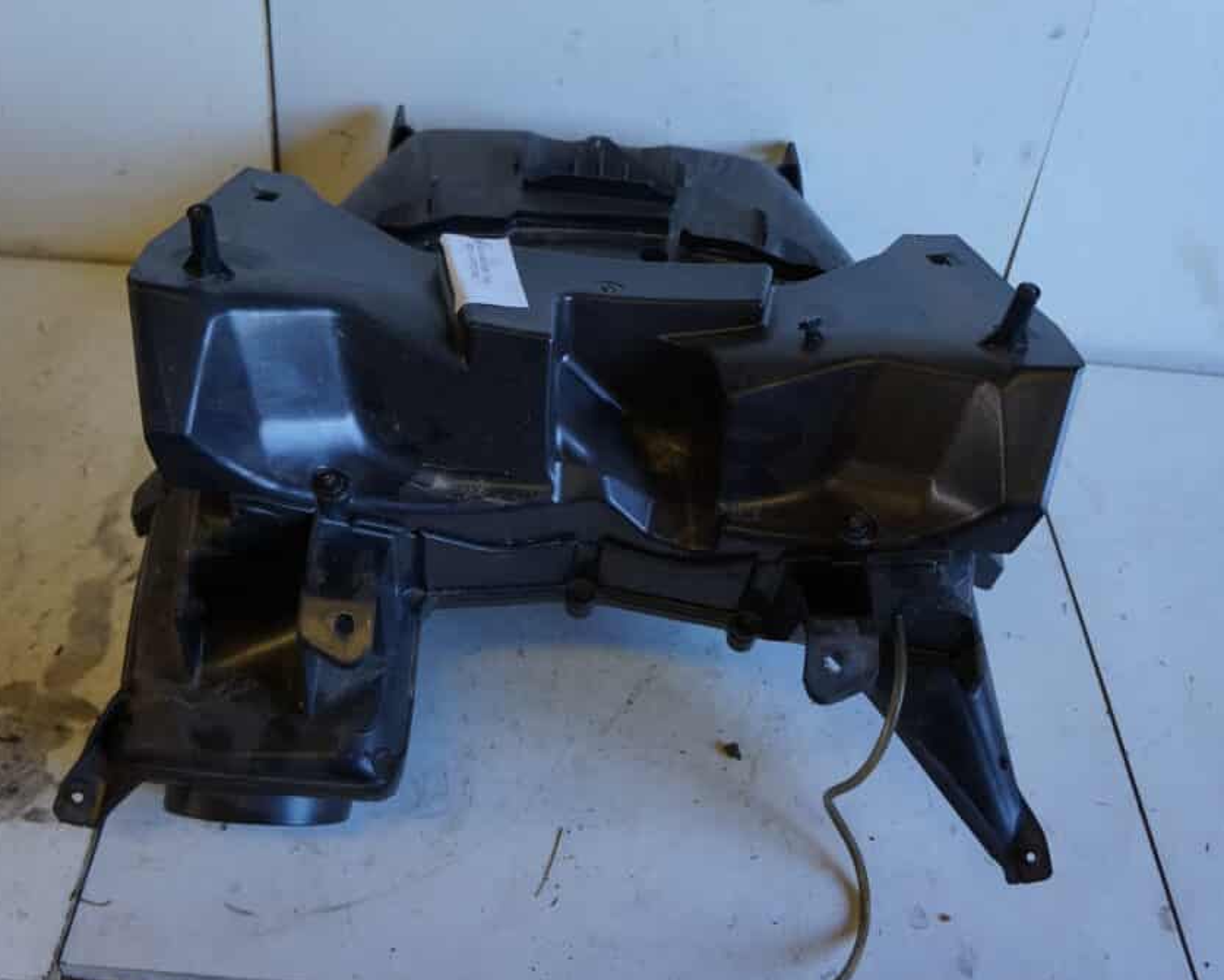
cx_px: 622
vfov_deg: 47.1
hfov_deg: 57.2
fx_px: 1123
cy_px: 488
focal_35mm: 31
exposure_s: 1/60
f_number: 4.5
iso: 500
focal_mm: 18
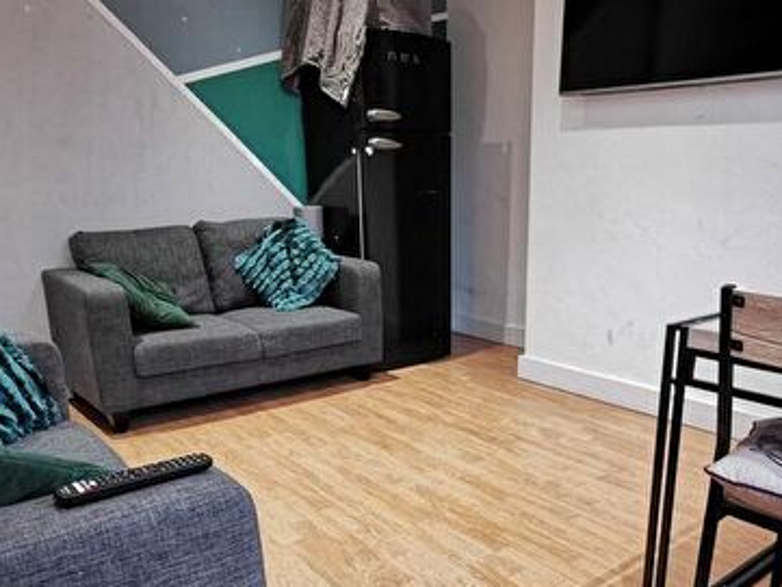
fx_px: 701
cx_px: 444
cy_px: 395
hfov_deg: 58.1
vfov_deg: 44.7
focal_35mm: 31
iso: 250
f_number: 2.2
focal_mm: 2.35
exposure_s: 6
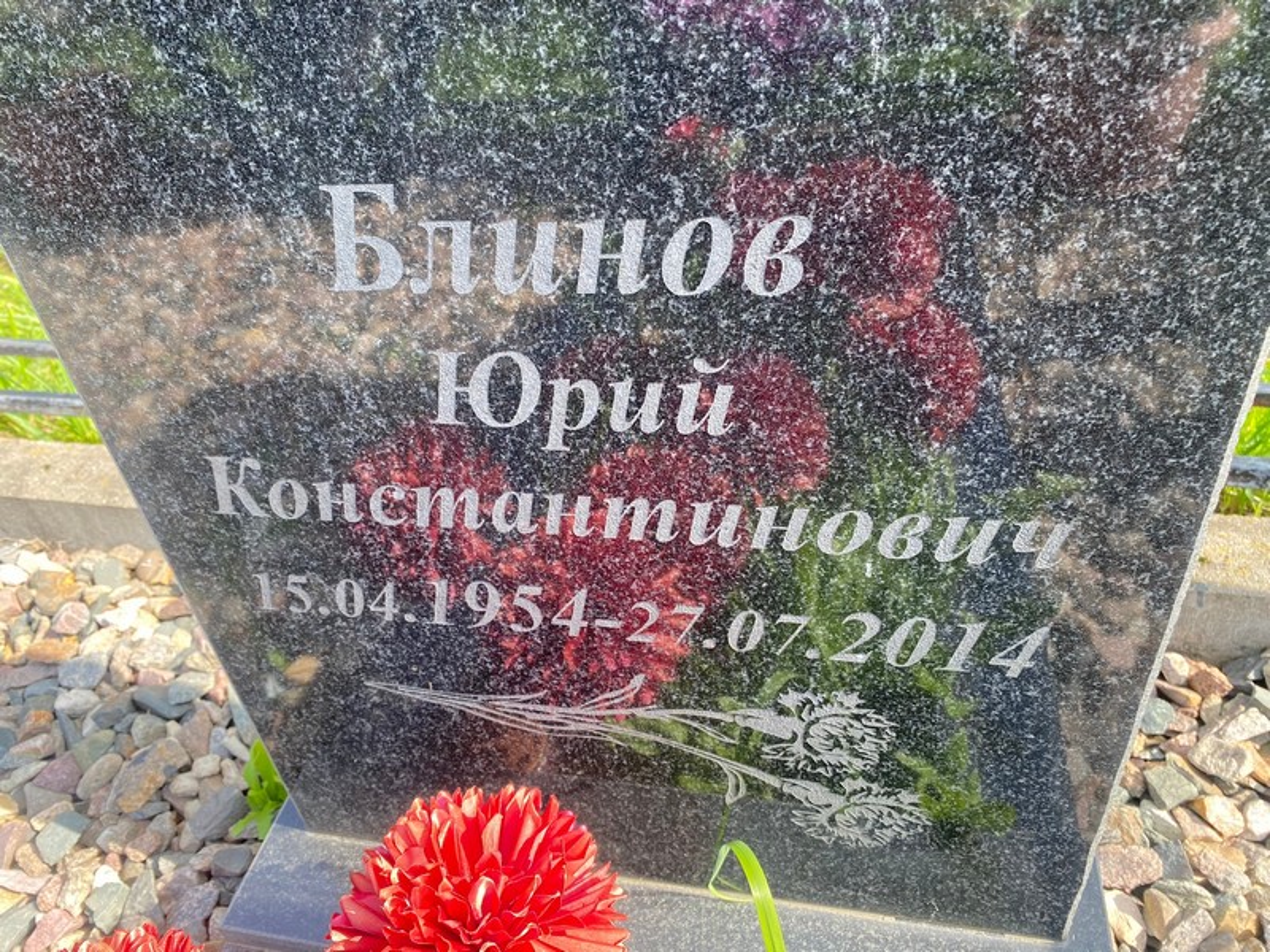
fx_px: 954
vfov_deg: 53.1
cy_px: 476
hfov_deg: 67.3
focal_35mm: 26
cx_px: 635
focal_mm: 4.25
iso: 32
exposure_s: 1/279
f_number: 1.8
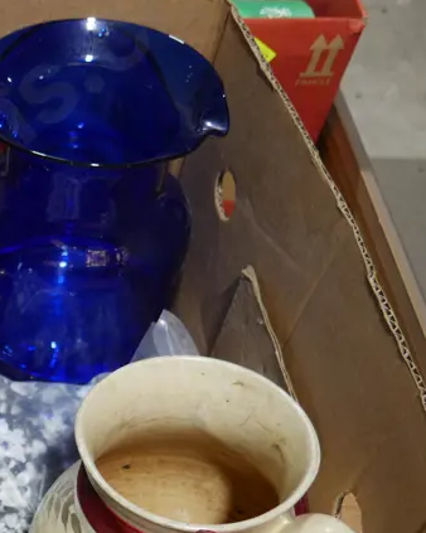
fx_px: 1120
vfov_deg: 26.8
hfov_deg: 19.0
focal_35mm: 71
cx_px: -204
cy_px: 282
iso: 200
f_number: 3.6
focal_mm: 15
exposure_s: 1/80
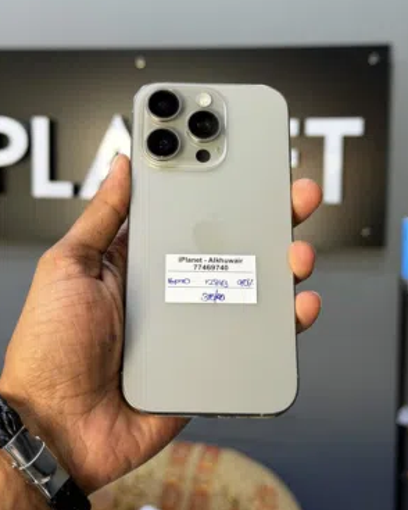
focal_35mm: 51
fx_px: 769
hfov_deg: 29.7
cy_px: 235
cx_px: 204
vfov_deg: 36.6
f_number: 1.78
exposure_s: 1/50
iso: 50
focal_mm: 6.76
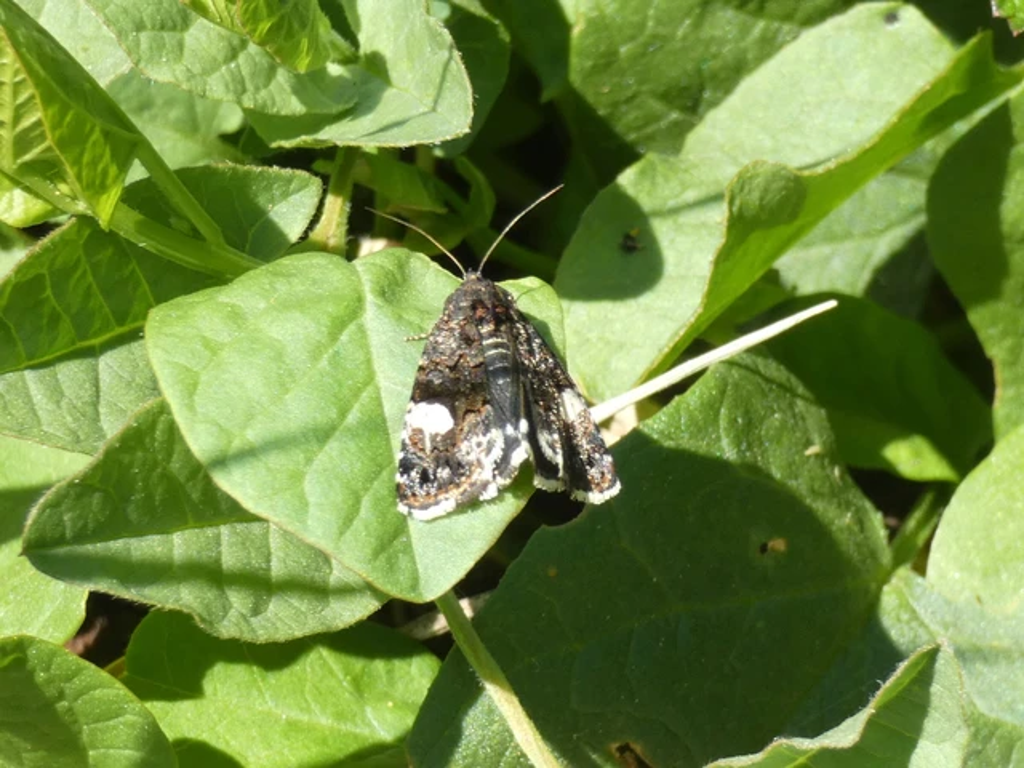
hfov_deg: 14.6
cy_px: 384
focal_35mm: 135
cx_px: 512
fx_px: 3994
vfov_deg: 11.0
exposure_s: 1/80
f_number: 5.3
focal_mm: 24.2
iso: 100
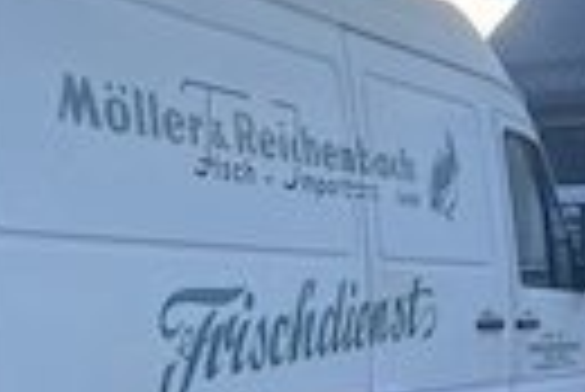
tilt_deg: -2.1
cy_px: 329
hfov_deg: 23.4
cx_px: -4
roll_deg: +1.5
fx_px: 1350
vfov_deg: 16.3
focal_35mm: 83
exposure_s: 1/2299
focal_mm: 5.7
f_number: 1.5
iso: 50
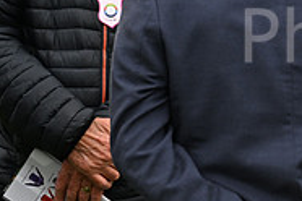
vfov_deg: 2.2
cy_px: -40
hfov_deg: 3.3
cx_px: 455
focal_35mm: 625
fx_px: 5243
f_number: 4.5
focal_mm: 200
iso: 800
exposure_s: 1/500
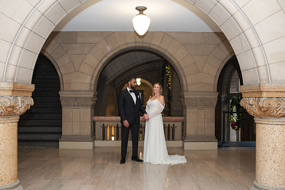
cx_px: 141
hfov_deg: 51.8
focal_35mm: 37
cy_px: 95
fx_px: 293
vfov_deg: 35.8
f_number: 3.5
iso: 1000
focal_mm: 35
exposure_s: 1/200
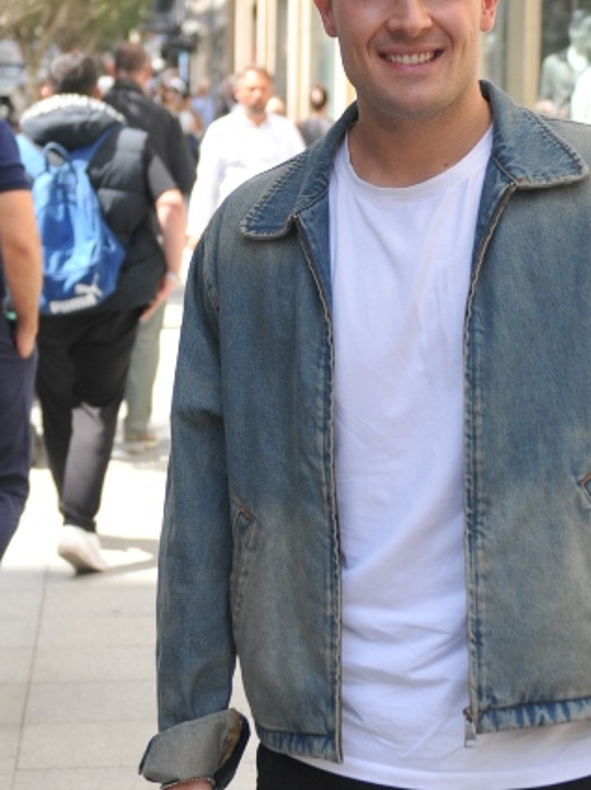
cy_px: 310
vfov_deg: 19.8
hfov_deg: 14.9
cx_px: 405
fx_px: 2257
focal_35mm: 99
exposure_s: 1/800
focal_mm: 34
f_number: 3.2
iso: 250
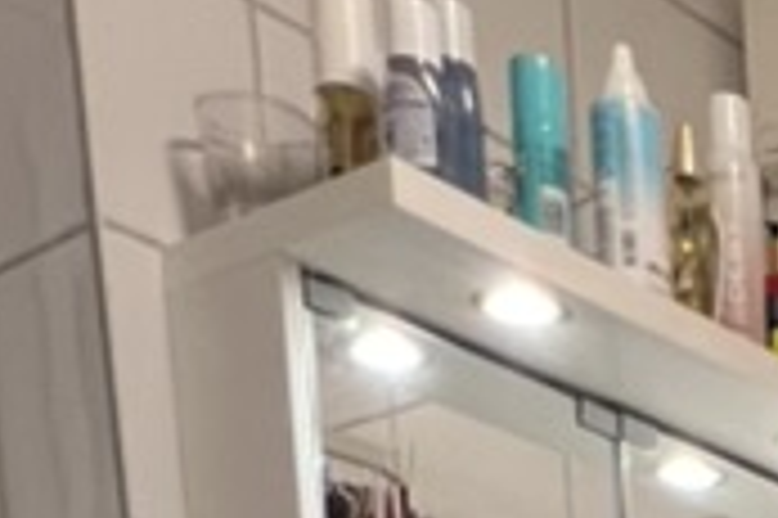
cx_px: 1268
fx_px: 1727
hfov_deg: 20.4
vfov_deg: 11.1
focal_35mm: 80
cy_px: 1536
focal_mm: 1.57
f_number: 1.8
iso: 200
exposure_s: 1/50
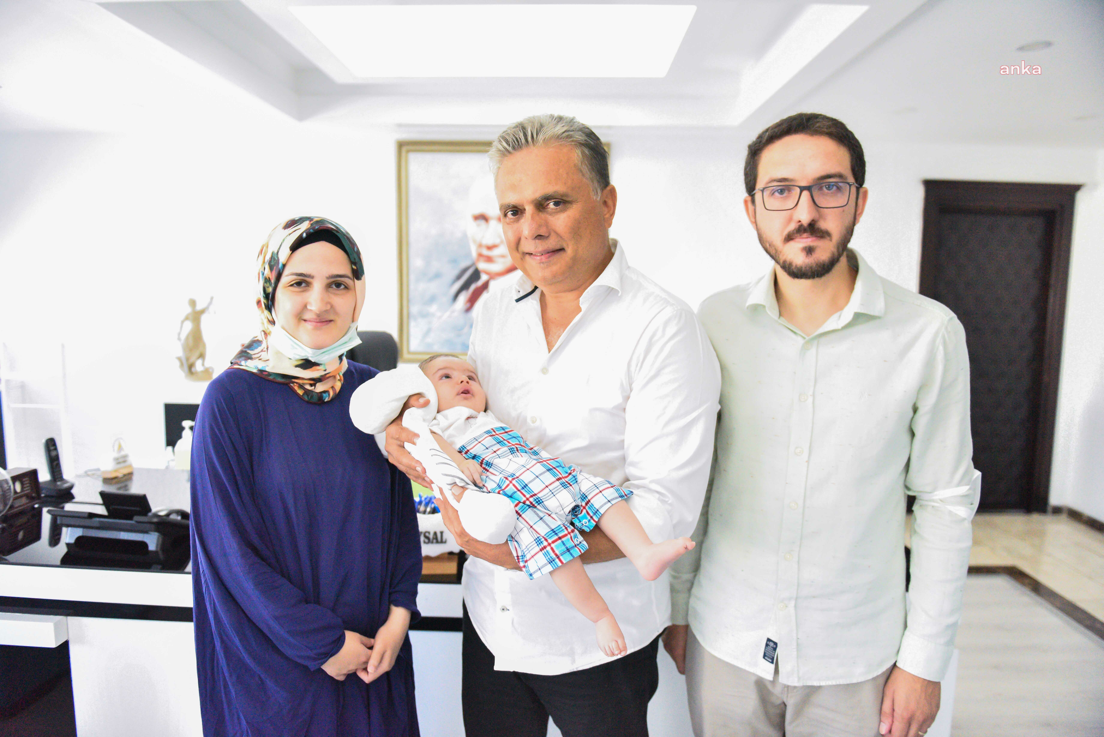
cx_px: 552
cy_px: 368
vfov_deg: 53.2
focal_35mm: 24
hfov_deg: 73.7
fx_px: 736
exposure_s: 1/800
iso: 10000
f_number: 2.8
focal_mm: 24
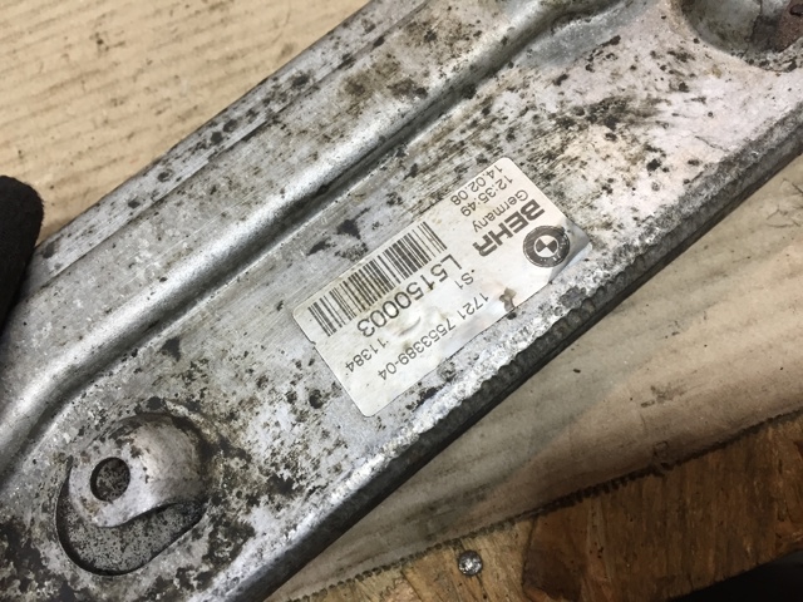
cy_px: 301
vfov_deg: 48.2
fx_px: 673
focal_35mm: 29
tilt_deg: -68.2
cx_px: 402
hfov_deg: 61.7
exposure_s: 1/33
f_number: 2.2
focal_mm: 4.15
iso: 50
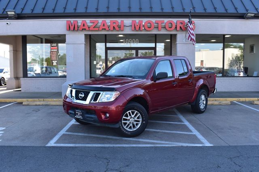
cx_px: 130
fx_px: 248
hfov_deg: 55.1
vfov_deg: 38.3
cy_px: 86
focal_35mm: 34
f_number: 9
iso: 400
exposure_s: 1/160
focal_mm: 23
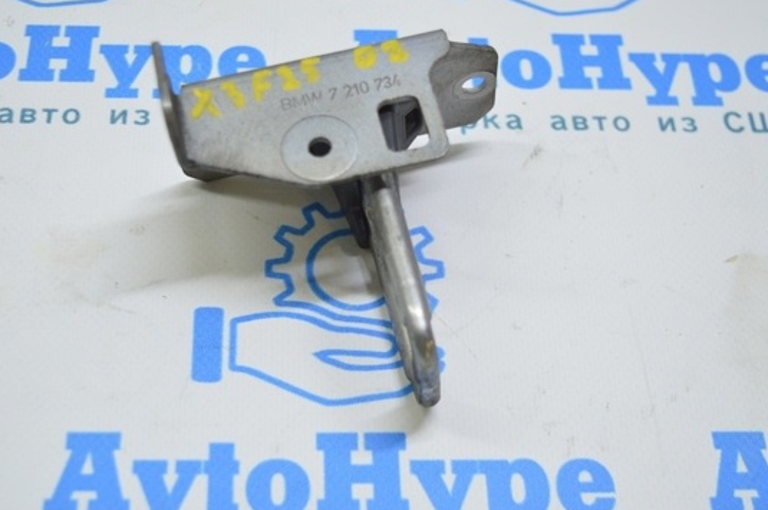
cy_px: 265
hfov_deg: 35.8
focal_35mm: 56
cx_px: 312
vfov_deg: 24.3
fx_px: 1184
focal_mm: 31
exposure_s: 1/50
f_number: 4.2
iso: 400
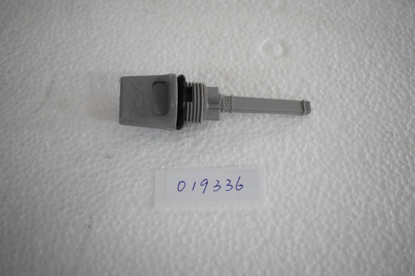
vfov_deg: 30.8
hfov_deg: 45.0
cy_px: 138
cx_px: 208
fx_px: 501
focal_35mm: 44
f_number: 4.2
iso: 3200
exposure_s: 1/80
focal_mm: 29
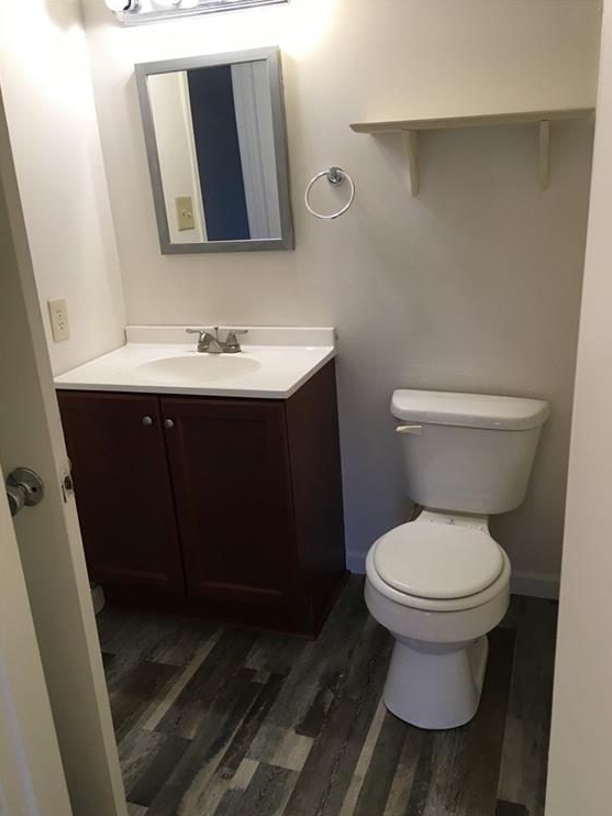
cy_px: 420
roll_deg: +3.4
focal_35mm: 30
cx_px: 314
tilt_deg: -19.0
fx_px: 707
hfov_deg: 46.8
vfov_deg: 59.9
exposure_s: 1/33
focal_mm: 4.15
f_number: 2.2
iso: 50
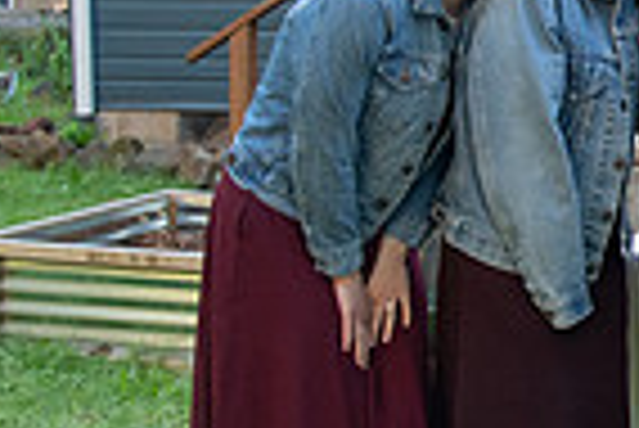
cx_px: 1017
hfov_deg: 18.0
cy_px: 124
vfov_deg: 14.0
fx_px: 1741
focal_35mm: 98
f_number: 4
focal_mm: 24
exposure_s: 1/320
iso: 1250
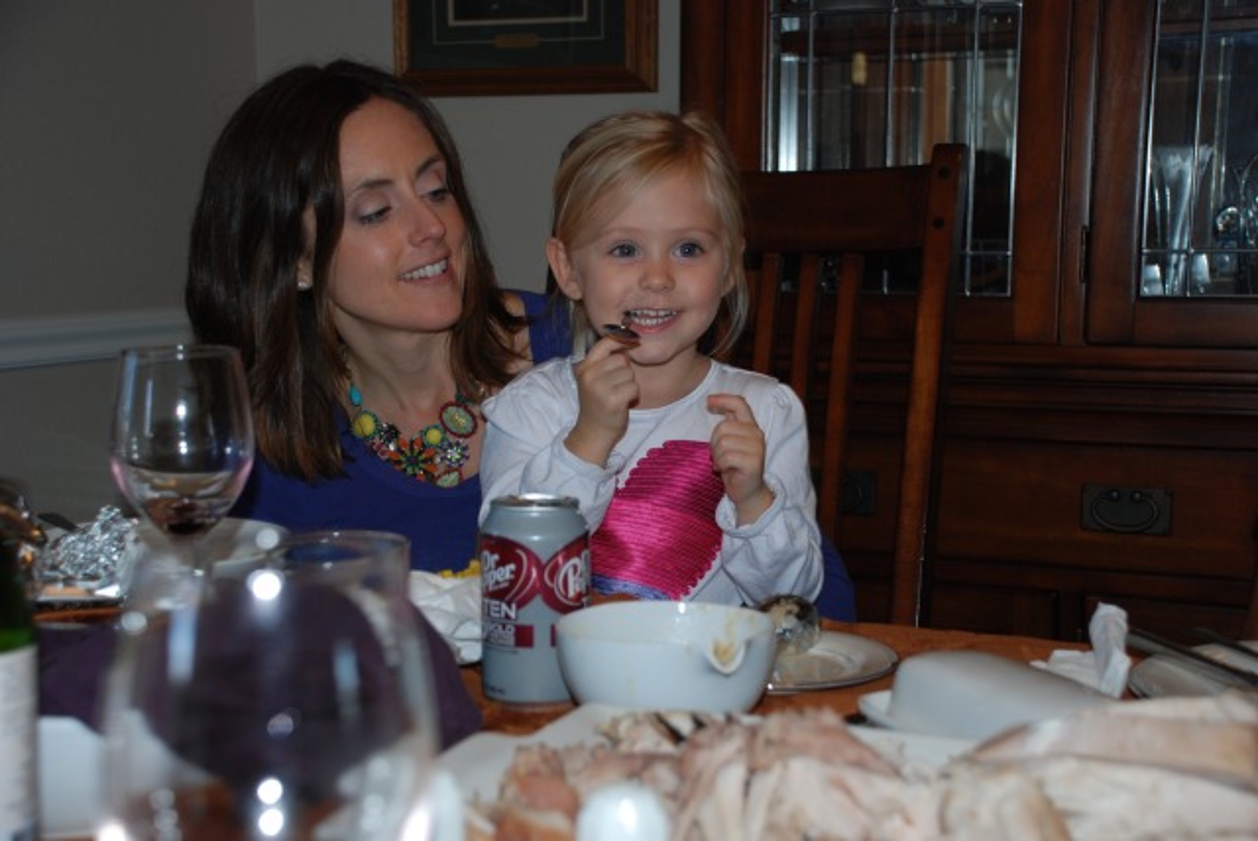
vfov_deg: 23.8
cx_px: 629
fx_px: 1994
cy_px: 420
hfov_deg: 35.0
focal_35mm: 57
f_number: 4.5
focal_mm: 38
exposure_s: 1/60
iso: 200
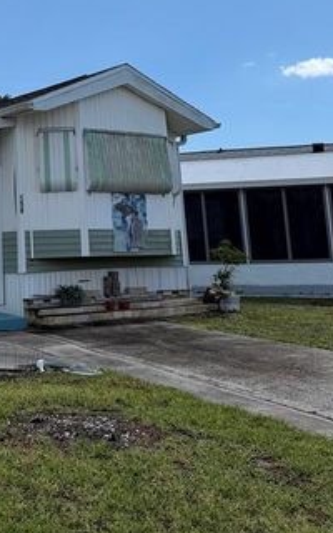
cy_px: 107
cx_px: 23
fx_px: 770
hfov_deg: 23.7
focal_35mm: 53
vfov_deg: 36.9
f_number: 1.78
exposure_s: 1/6711
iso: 80
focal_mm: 6.76
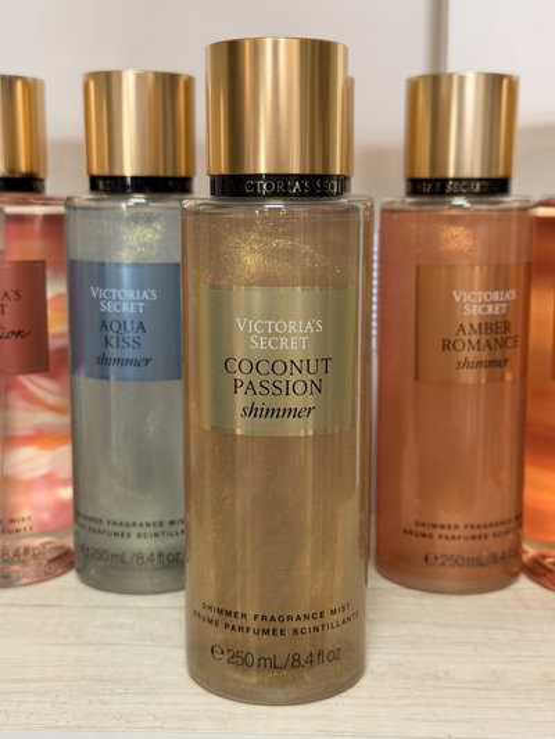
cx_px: 278
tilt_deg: -8.6
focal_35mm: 48
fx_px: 1026
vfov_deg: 39.6
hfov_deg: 30.3
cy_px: 370
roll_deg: +0.3
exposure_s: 1/60
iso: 100
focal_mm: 6.76
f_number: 1.78
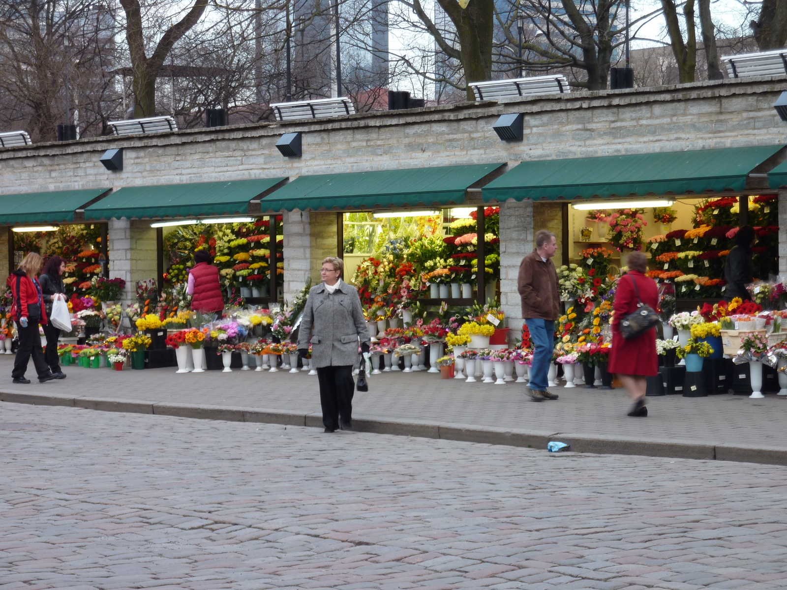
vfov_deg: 15.4
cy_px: 295
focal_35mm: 96
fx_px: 2183
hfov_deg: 20.4
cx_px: 394
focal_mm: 15.8
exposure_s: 1/40
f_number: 4.3
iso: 100
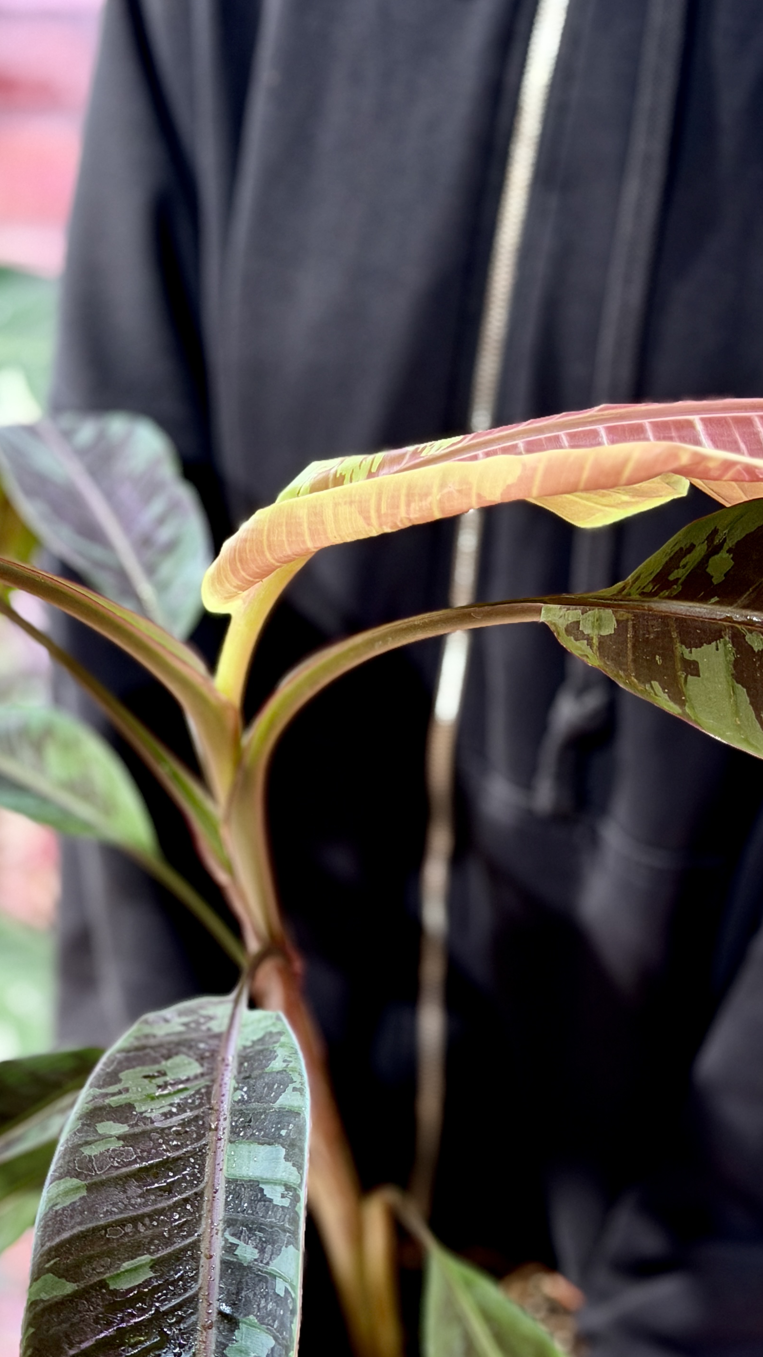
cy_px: 927
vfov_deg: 28.4
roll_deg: +0.4
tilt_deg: -27.2
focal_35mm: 74
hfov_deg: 16.3
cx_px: 228
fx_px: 2661
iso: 200
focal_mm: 6.76
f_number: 1.78
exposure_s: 1/60
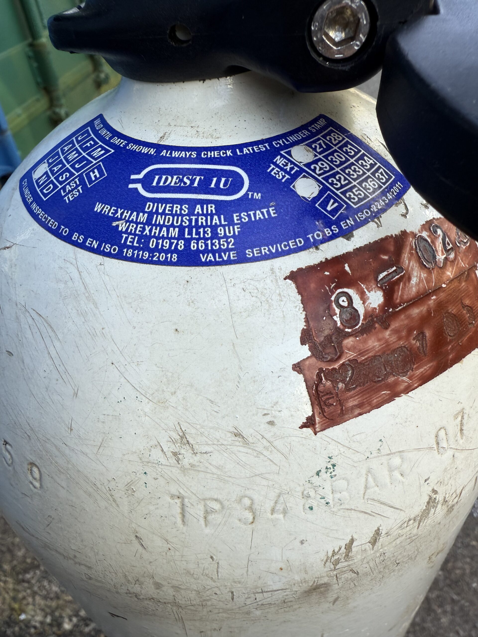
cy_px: 318
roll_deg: +5.8
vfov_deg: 71.6
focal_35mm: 24
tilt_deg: -39.6
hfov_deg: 56.8
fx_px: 442
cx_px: 239
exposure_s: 1/286
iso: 40
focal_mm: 2.22
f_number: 2.2
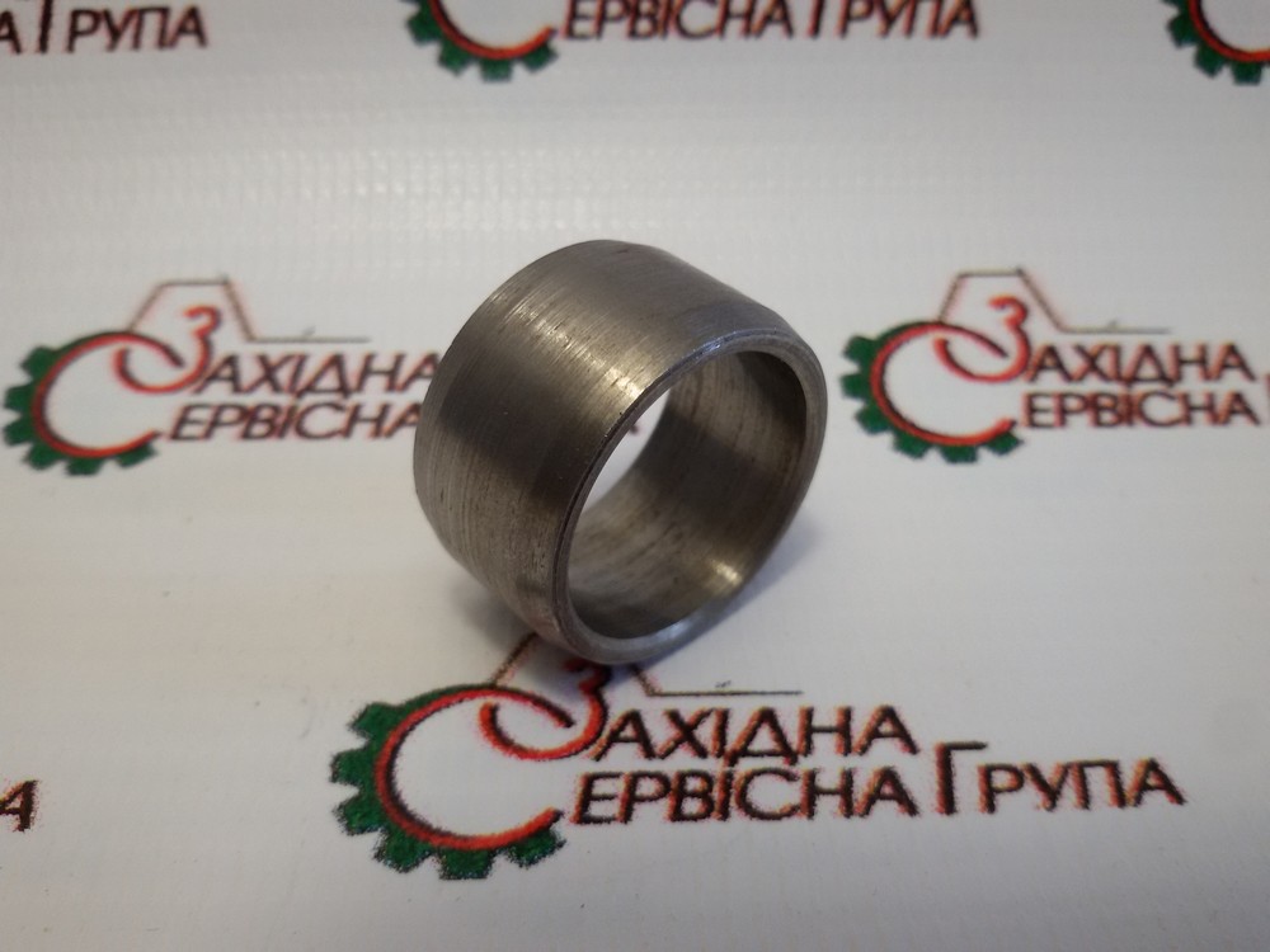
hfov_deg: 58.4
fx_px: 1137
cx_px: 635
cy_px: 476
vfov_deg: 45.4
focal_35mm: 31
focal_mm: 2.93
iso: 64
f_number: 2.4
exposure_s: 1/100
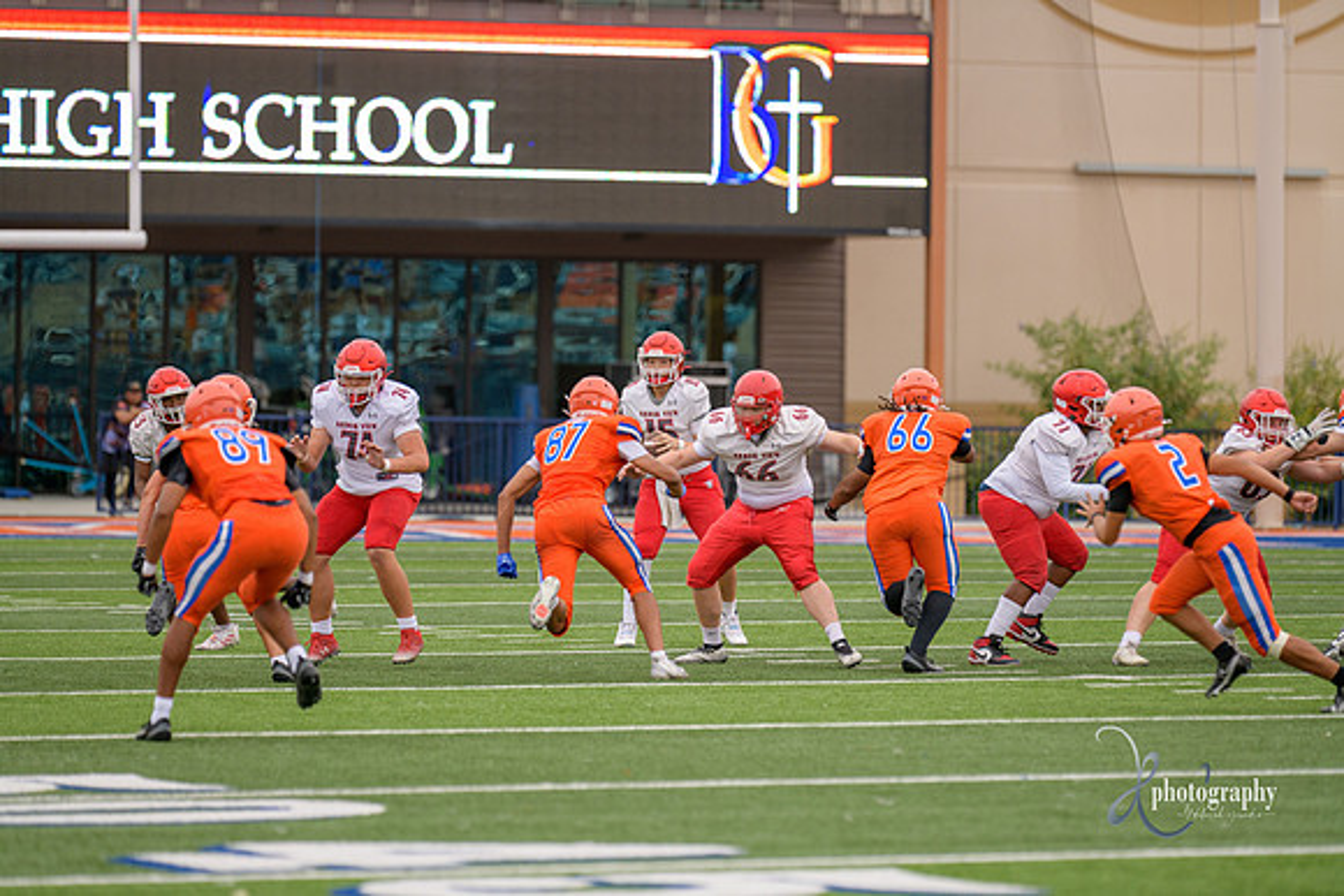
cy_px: 448
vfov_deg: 6.2
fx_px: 8215
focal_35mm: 220
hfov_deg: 9.4
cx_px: 672
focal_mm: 220
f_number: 2.8
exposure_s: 1/500
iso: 220
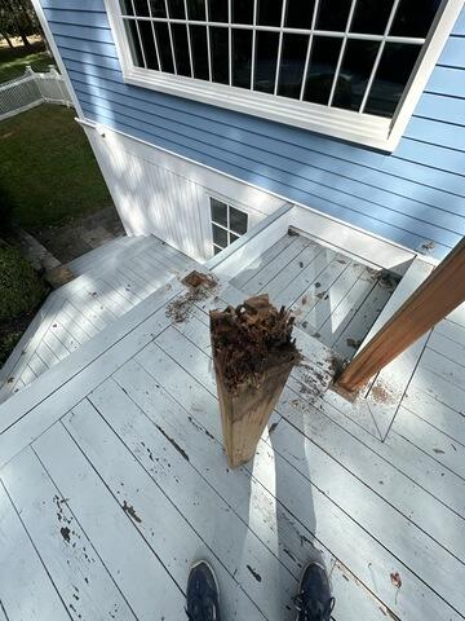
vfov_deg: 102.1
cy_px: 310
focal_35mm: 14
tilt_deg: -53.0
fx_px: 251
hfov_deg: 85.7
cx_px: 232
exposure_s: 1/569
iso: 40
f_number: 2.2
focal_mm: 2.22
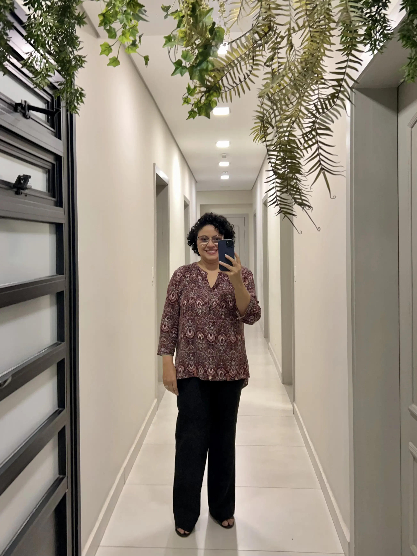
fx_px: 418
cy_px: 278
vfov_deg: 67.3
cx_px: 208
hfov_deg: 53.1
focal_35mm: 26
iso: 200
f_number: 1.5
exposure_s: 1/60
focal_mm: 5.7
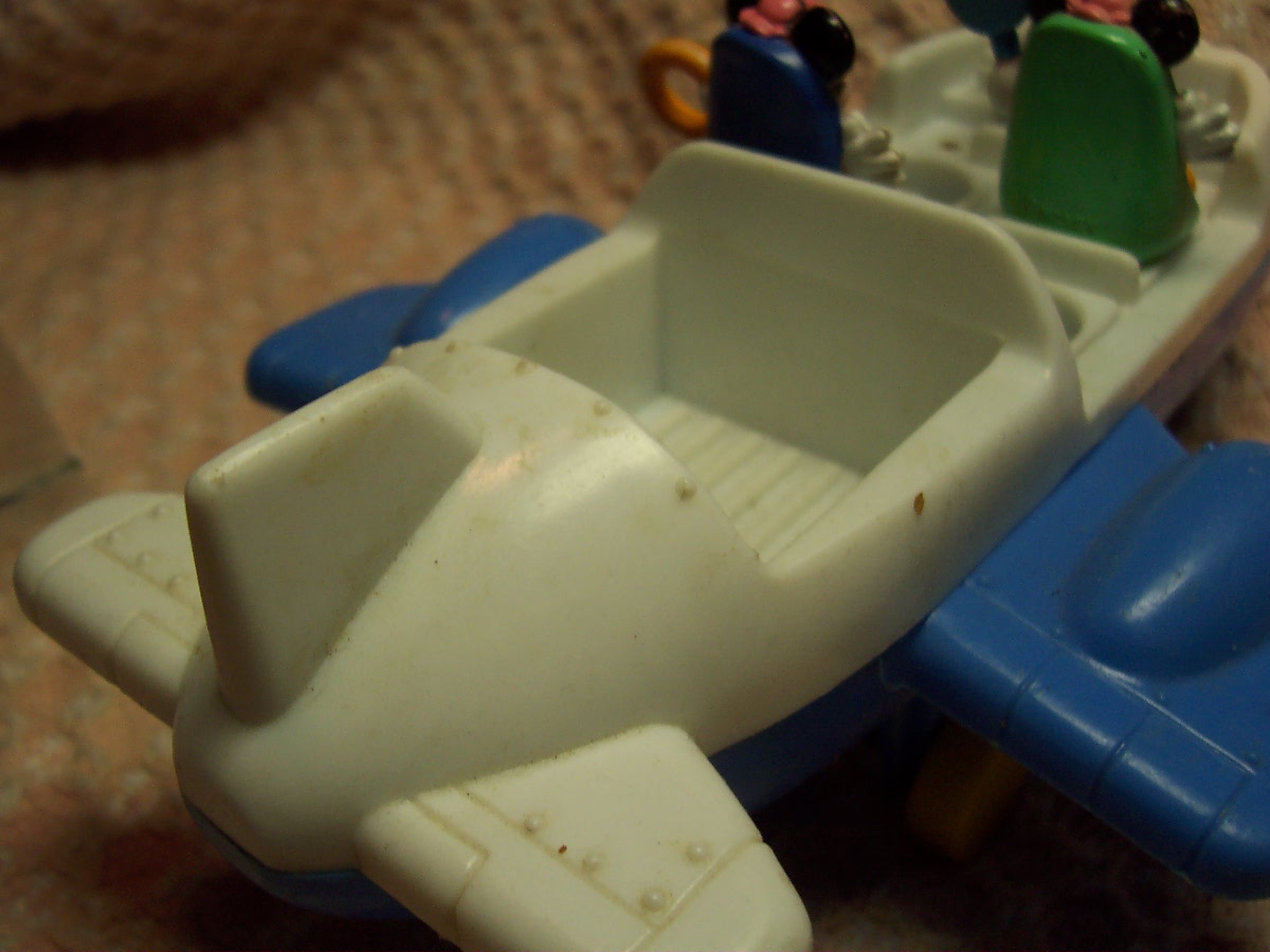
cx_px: 635
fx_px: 1357
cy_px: 476
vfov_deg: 38.7
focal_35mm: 37
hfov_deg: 50.1
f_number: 2.8
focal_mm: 5.6
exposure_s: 1/125
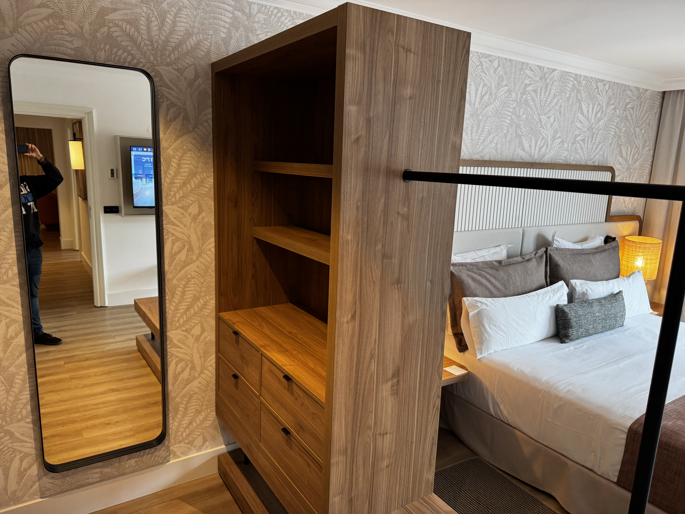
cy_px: 257
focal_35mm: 24
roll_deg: -2.7
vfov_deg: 56.8
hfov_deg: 71.6
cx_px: 342
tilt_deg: -11.6
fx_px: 475
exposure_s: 1/100
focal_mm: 6.76
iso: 200
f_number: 1.78
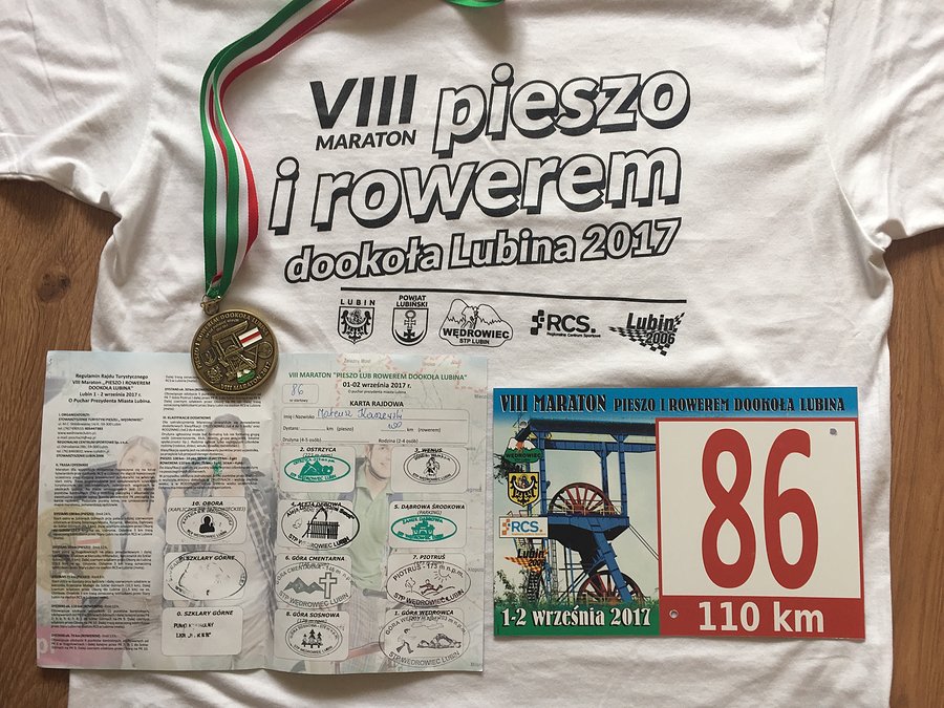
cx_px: 472
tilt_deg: -85.9
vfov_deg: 48.2
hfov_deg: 61.7
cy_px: 354
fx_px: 791
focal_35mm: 29
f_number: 2.2
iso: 40
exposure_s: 1/50
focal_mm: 4.15
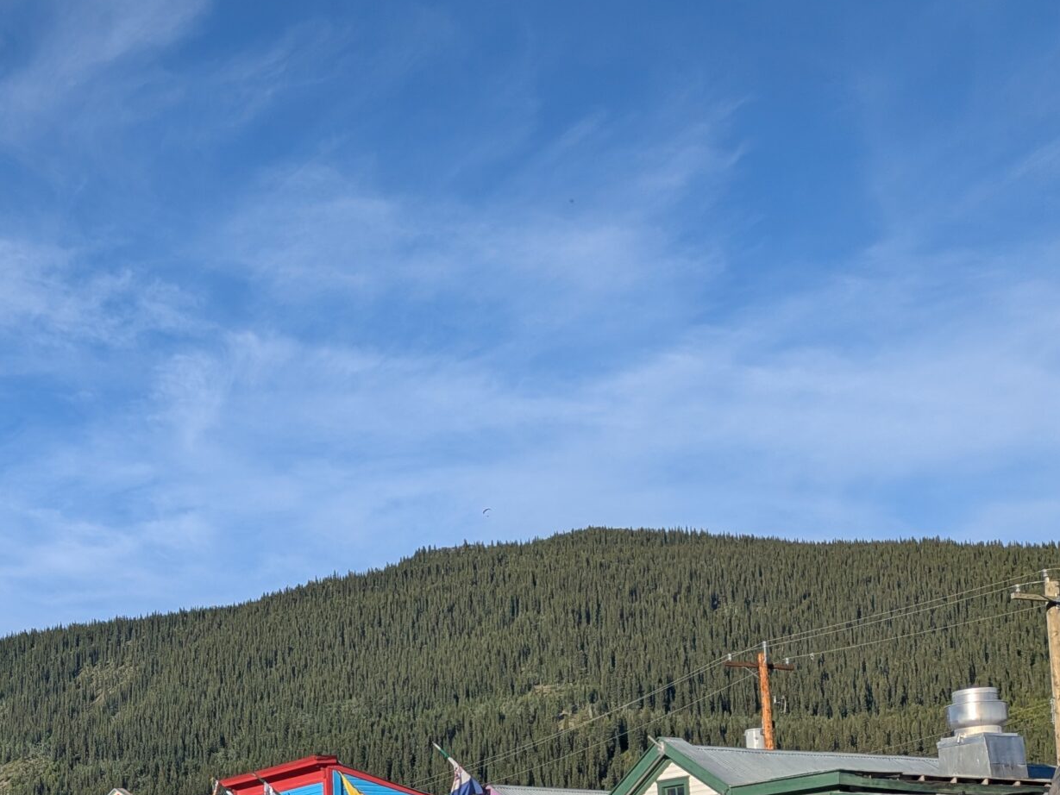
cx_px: 13
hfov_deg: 34.8
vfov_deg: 27.7
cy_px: 761
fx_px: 1531
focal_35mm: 50
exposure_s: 1/2096
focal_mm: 4.53
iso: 29
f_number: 1.7
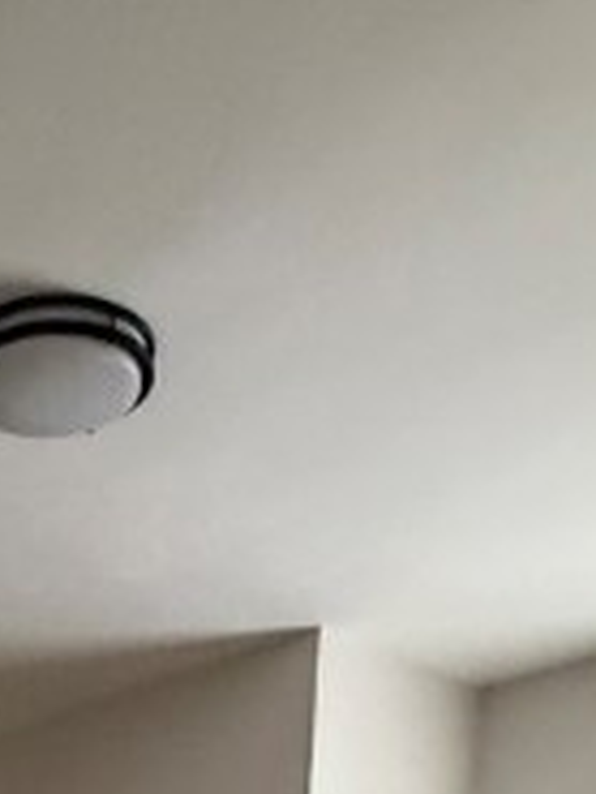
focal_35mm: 58
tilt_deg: -8.3
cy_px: 1343
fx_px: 1330
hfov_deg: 23.3
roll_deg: -0.6
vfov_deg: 22.8
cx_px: -103
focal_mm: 2.22
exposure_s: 1/60
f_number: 2.2
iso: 1000
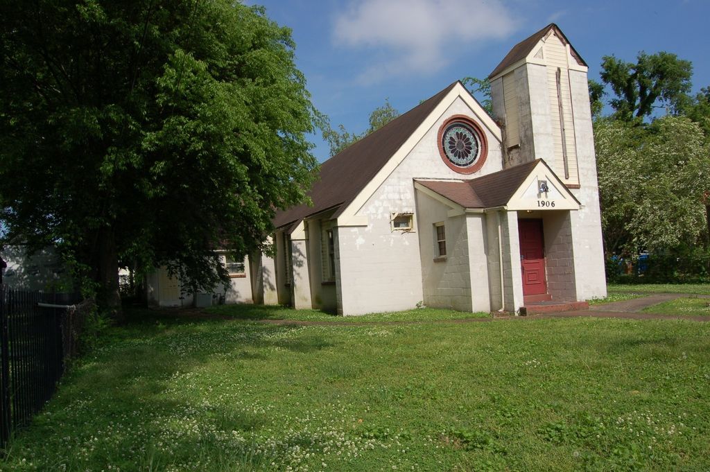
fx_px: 532
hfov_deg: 67.4
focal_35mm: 27
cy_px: 236
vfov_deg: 47.9
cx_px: 355
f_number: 11
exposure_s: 1/500
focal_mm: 18
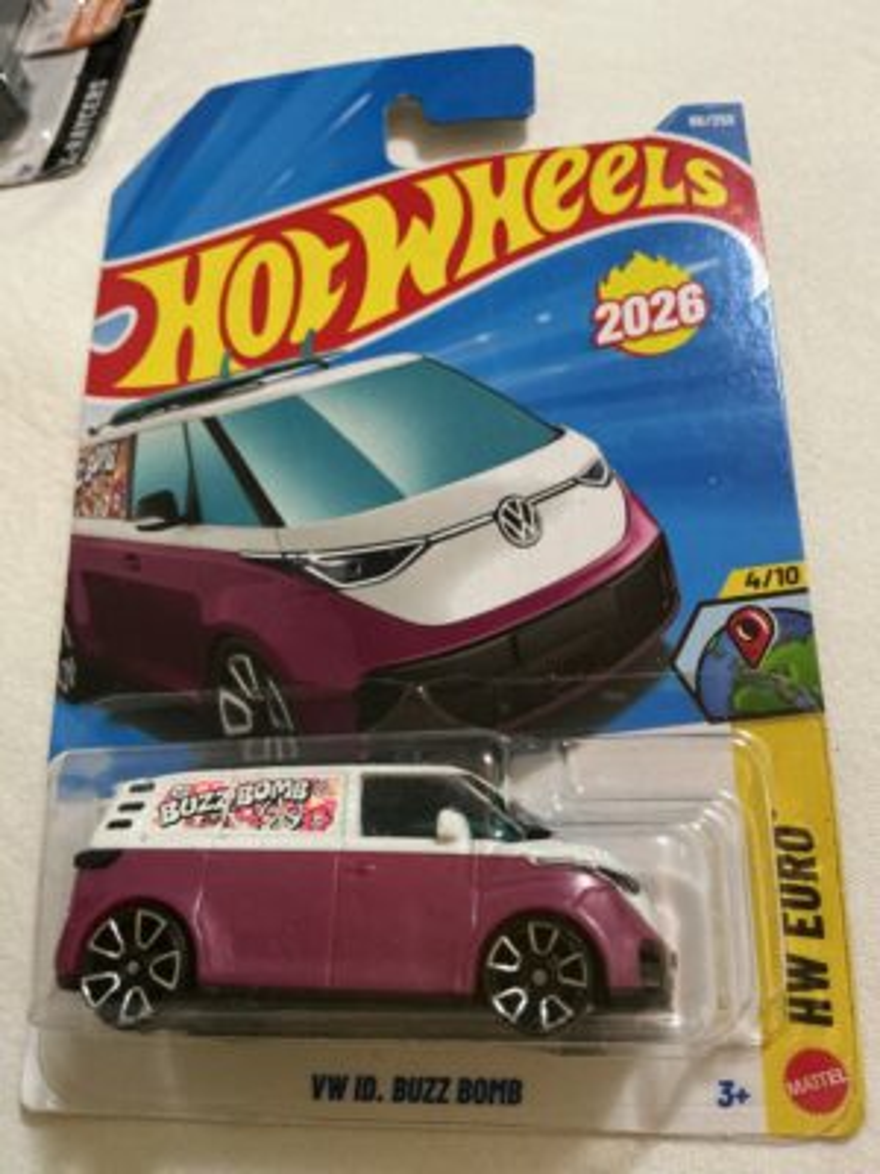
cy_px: 587
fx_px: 983
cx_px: 440
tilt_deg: -58.6
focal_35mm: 29
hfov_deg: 48.2
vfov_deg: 61.7
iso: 320
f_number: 1.8
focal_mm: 3
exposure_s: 1/30
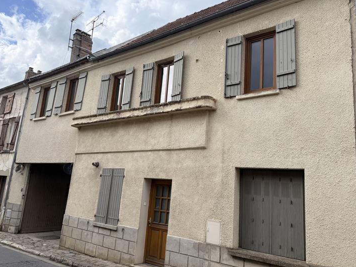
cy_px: 125
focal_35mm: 27
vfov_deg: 51.3
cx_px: 181
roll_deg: -4.4
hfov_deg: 65.3
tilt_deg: +13.1
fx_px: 278
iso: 100
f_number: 1.78
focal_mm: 6.76
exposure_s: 1/3145
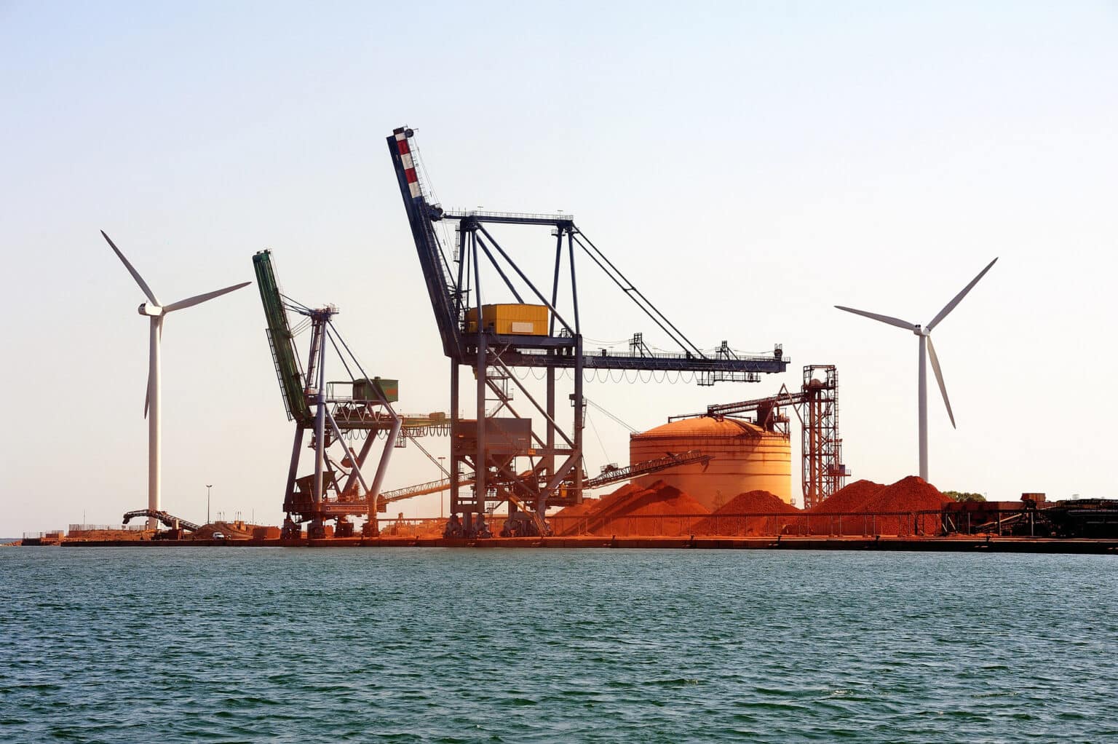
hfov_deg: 18.6
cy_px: 372
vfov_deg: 12.4
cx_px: 559
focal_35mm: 110
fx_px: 3414
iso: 800
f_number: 14
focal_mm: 110
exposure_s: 1/800
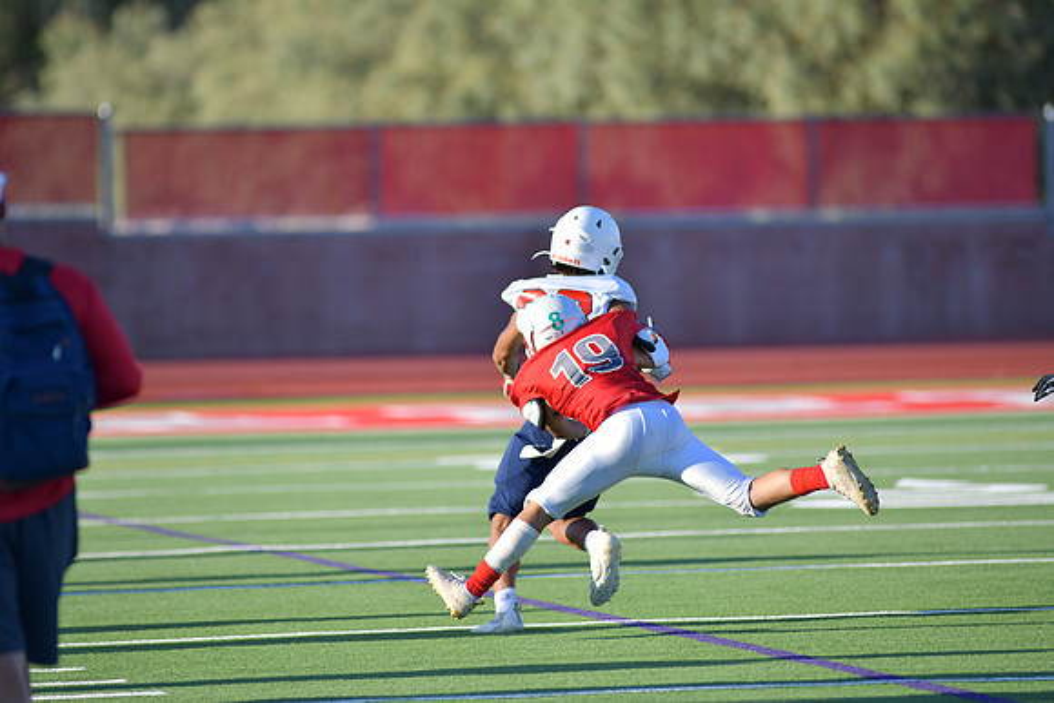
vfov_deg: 4.6
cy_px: 352
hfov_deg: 6.9
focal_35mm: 300
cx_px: 527
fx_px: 8785
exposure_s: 1/2000
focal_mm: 300
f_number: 3.5
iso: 250
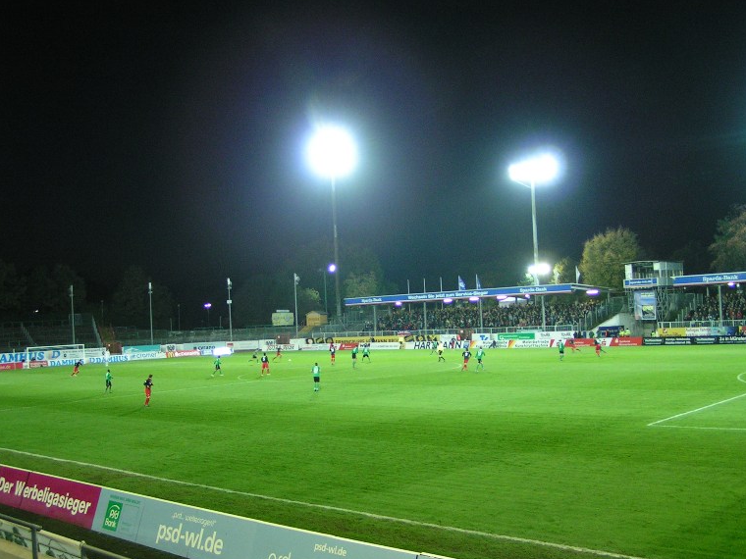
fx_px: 862
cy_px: 276
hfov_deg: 46.8
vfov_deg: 36.0
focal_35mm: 40
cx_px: 390
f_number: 2.8
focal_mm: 5.8
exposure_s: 1/30
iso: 200
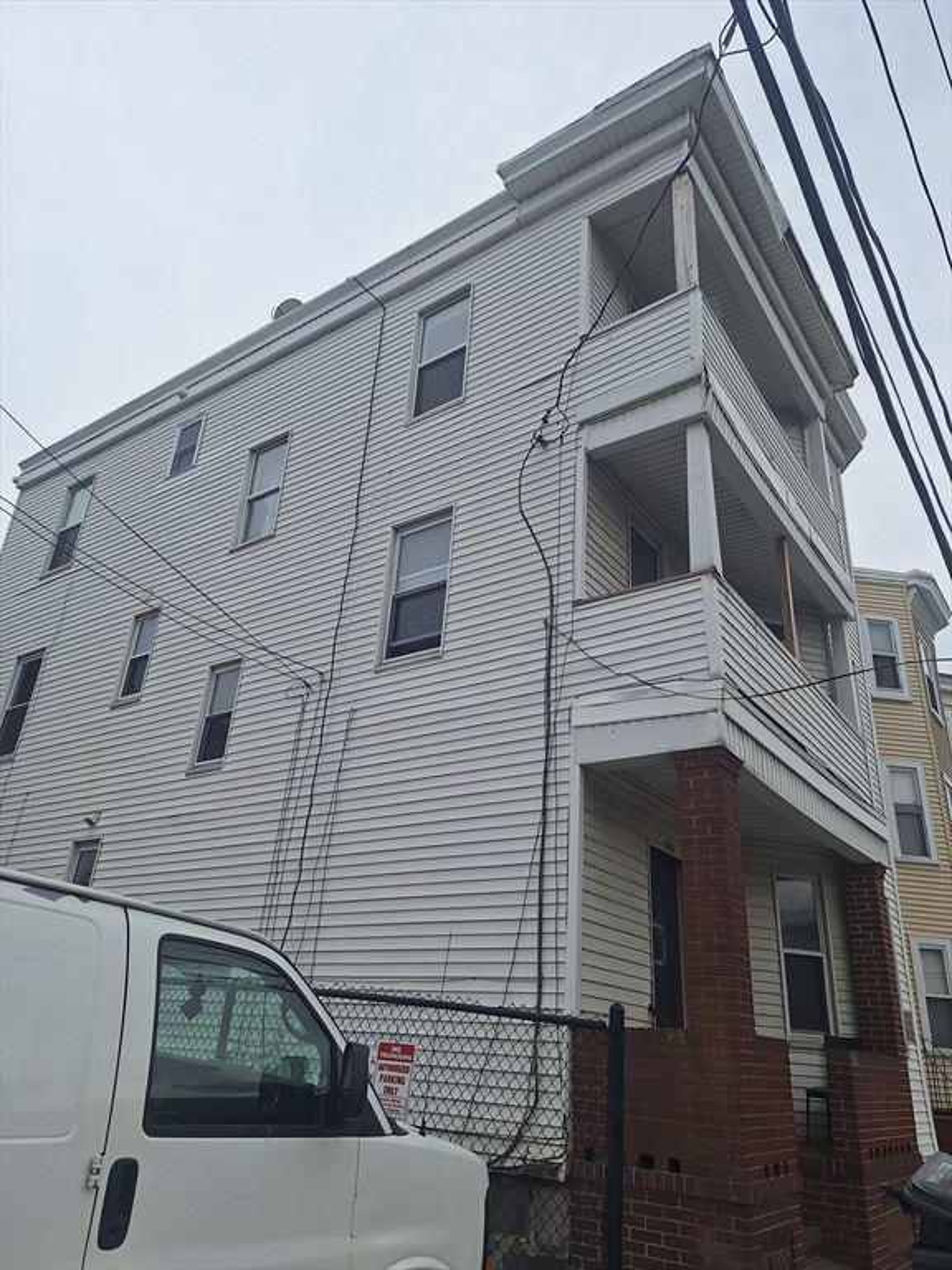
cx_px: 476
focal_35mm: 23
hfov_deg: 58.9
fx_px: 843
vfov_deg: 73.9
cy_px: 635
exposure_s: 1/2849
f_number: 1.8
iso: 40
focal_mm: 5.54
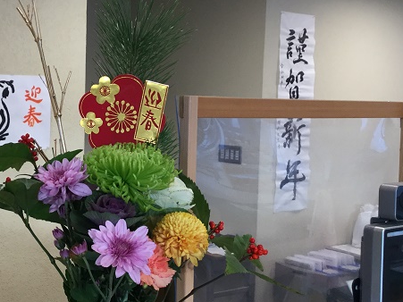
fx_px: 652
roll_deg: -1.6
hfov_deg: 33.5
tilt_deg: -4.2
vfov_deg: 26.1
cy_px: 157
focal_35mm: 56
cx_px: 92
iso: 32
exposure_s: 1/30
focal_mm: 3.3
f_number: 2.4
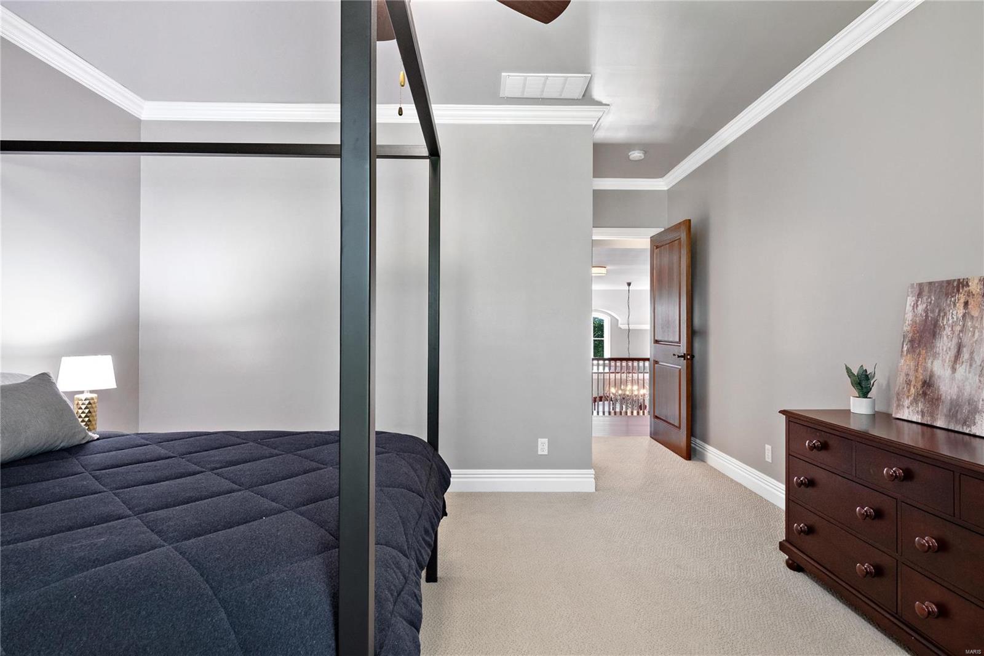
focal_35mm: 18
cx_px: 492
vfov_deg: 67.4
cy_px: 328
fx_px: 492
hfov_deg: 90.0
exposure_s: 1/3
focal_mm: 9
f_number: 5.6
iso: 400
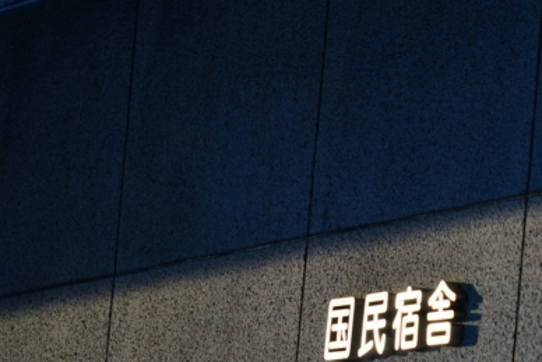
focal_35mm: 495
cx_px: 461
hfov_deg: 4.2
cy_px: 349
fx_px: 7455
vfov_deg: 2.8
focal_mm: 240
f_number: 6.3
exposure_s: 1/250
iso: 320
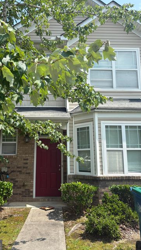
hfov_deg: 40.1
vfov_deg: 66.1
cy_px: 125
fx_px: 193
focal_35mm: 29
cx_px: 60
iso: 50
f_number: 1.6
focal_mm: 5.96
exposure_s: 1/1901
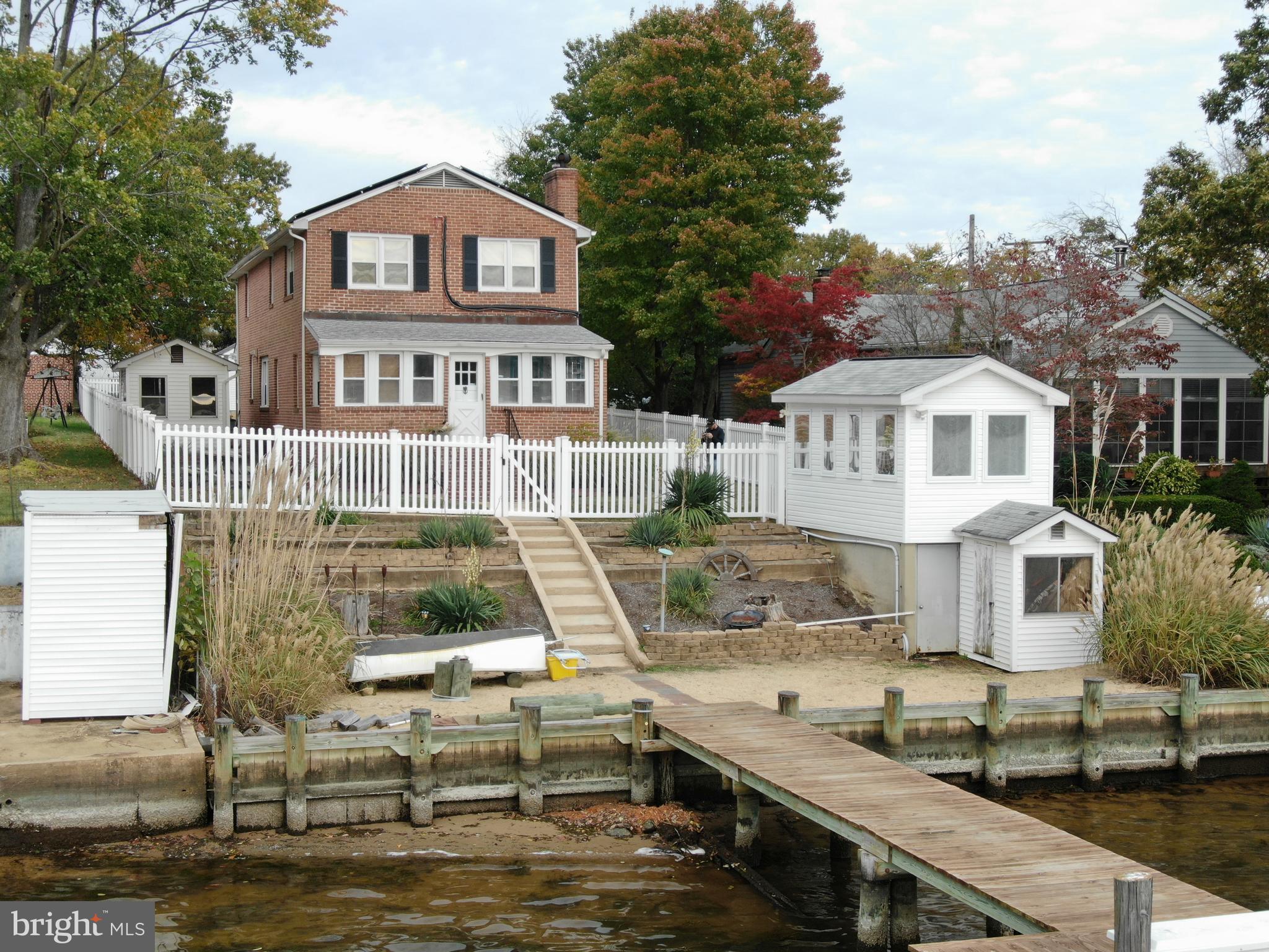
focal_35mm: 48
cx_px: 634
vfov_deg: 30.3
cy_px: 476
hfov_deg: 39.7
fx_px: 1760
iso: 100
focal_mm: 8.6
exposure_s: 1/48
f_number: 3.8
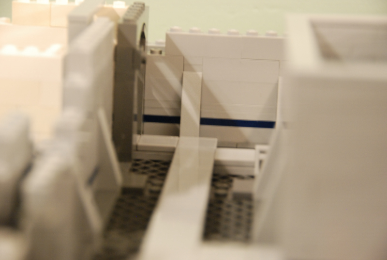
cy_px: 130
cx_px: 194
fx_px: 1324
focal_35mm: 123
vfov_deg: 11.2
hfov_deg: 16.6
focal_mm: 82
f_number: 5.6
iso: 800
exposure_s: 1/2
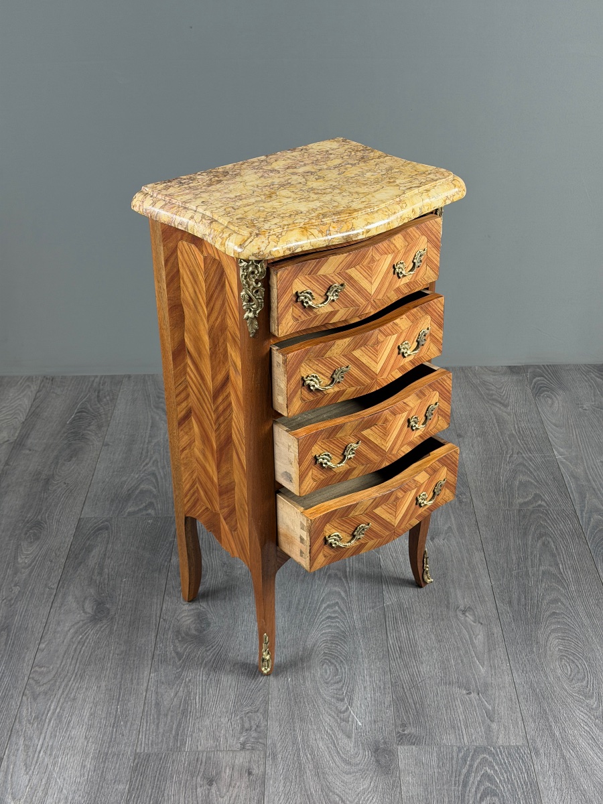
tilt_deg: -28.8
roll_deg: +0.1
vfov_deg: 39.7
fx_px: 1115
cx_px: 302
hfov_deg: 30.3
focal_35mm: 48
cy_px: 402
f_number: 1.78
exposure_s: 1/50
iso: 80
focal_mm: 6.76
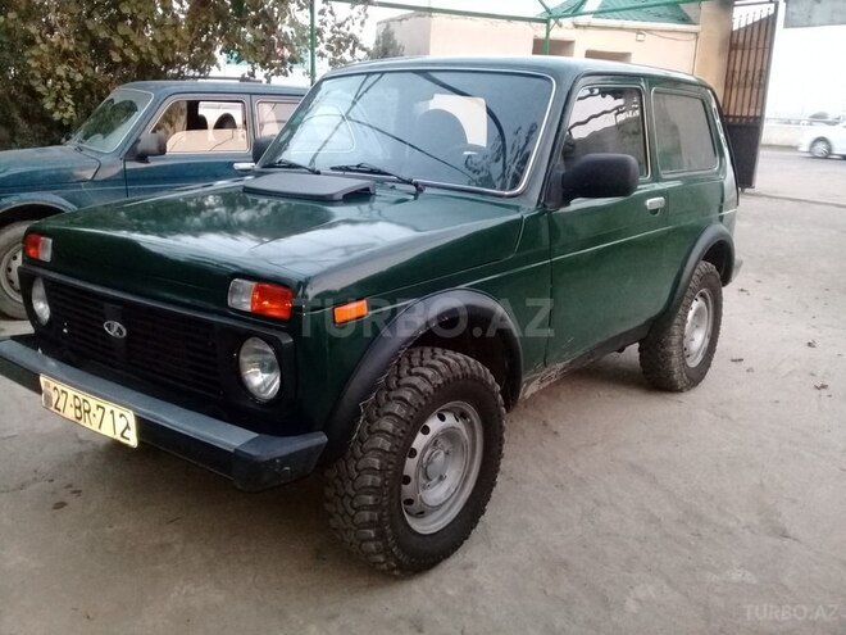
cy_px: 318
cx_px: 423
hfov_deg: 58.4
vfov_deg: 45.4
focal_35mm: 31
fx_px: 758
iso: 320
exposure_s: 1/33
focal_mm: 3.3
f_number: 2.2
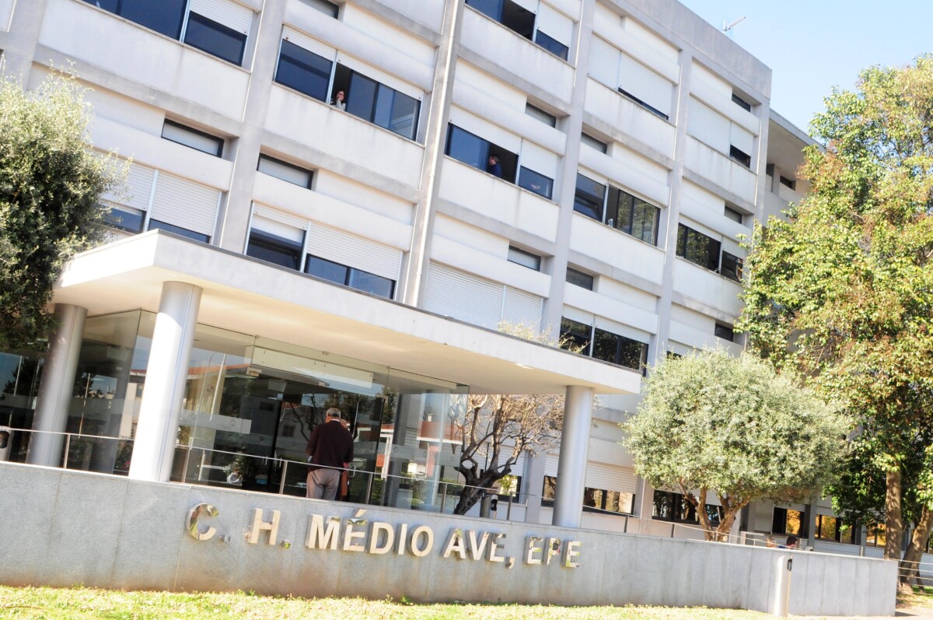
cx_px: 466
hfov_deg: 53.2
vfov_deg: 36.8
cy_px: 310
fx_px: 932
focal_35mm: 36
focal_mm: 24
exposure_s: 1/200
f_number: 9
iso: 1000
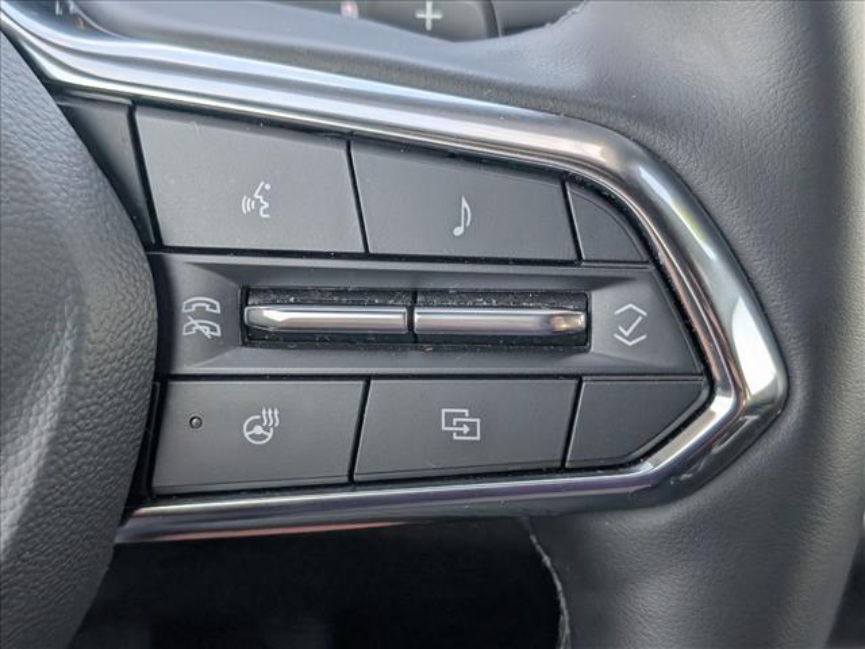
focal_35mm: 49
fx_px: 1224
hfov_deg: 38.9
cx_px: 432
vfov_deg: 29.7
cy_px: 324
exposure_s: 1/565
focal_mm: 6.9
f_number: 1.68
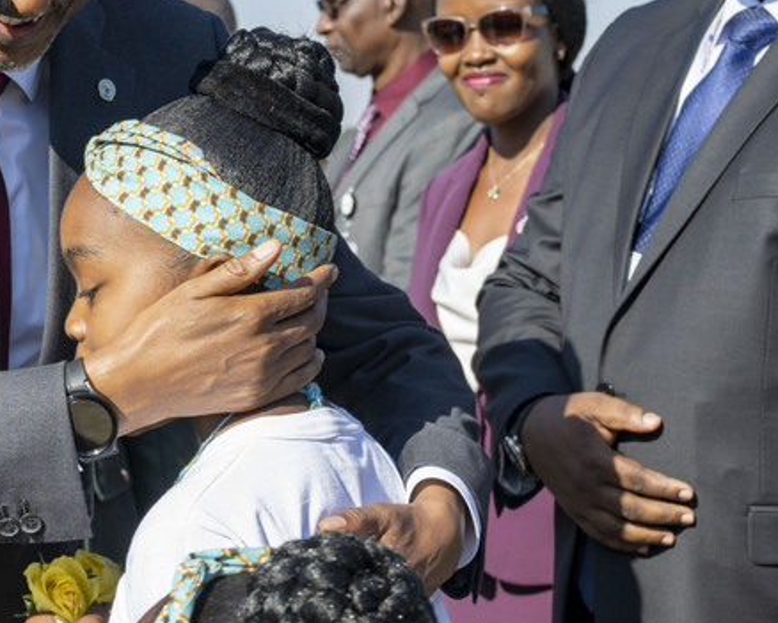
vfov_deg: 15.4
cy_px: 431
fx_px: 2304
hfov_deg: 19.0
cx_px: 197
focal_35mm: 100
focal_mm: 31.5
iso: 64
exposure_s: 1/250
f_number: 5
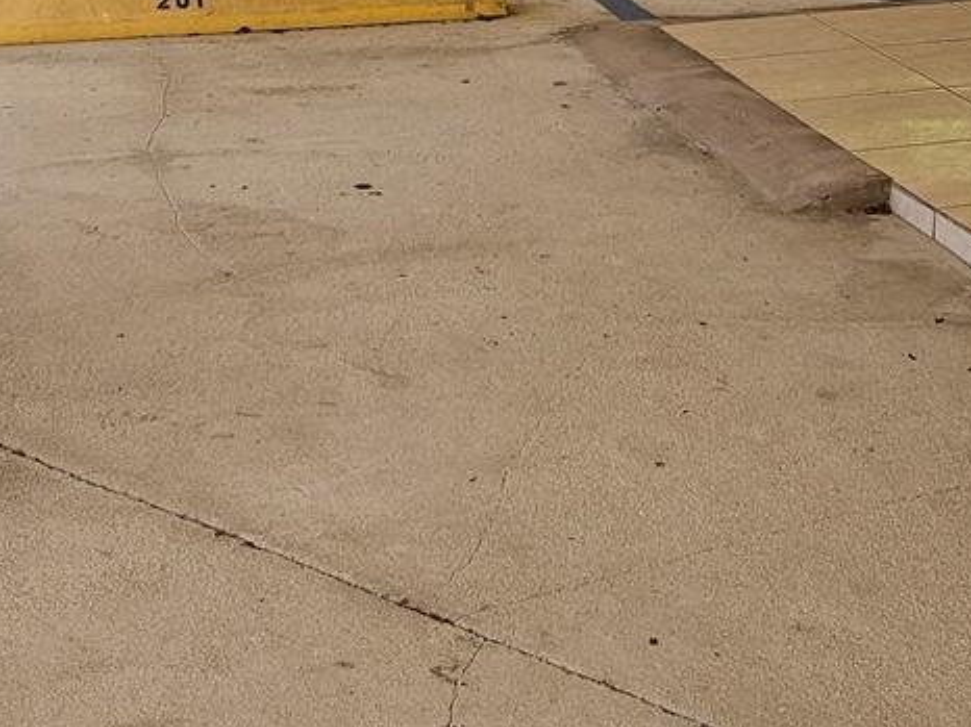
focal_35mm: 79
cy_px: -183
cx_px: 633
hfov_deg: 24.6
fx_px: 2215
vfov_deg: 17.6
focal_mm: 5.4
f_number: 1.8
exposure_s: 1/390
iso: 25
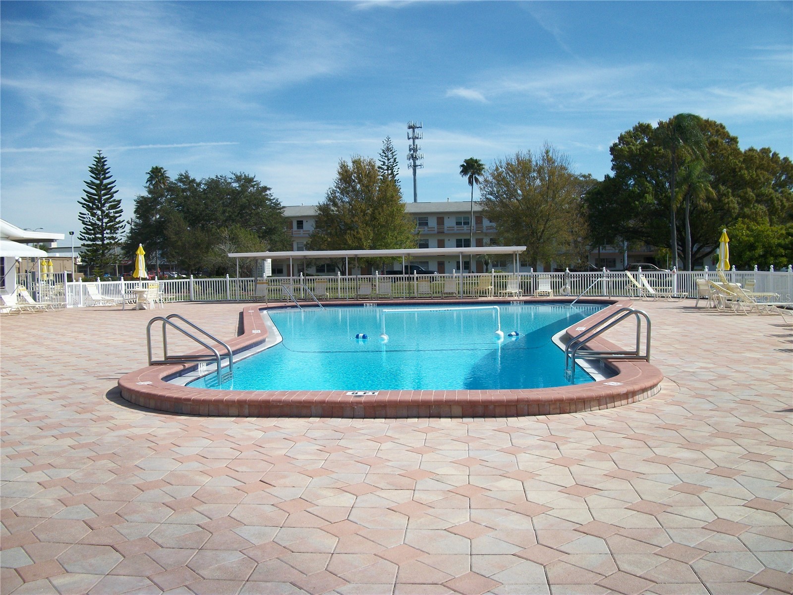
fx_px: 733
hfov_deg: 56.8
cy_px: 298
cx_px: 396
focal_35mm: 32
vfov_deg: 44.2
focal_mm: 5.7
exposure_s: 1/200
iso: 80
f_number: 8.8
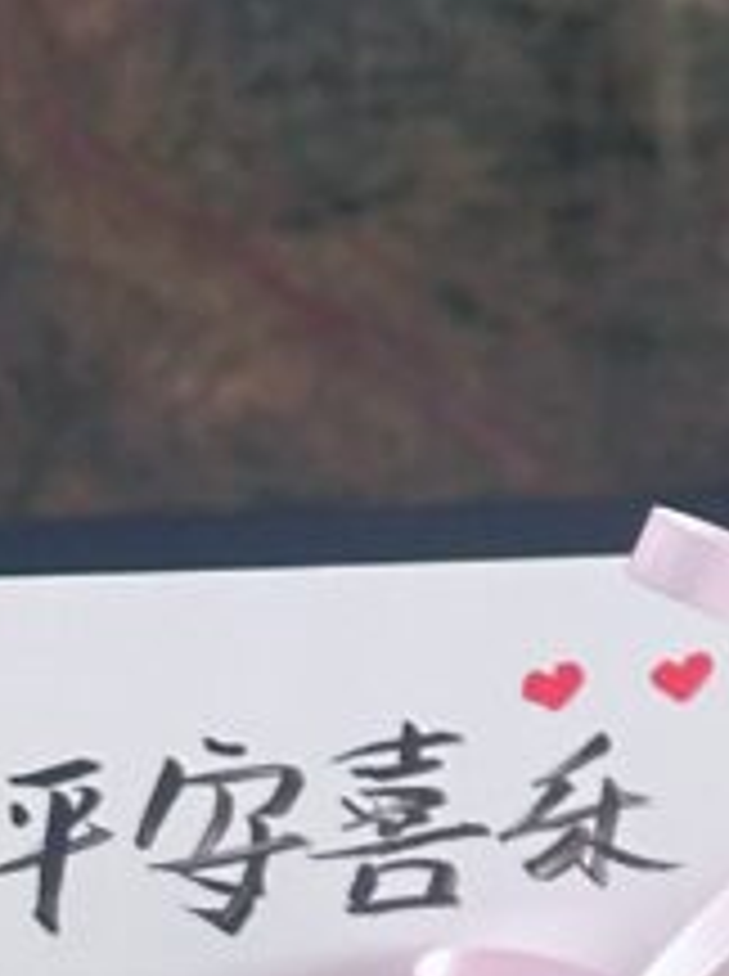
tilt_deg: -23.4
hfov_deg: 6.4
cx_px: 1098
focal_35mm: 227
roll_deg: -1.7
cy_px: 1286
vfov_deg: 8.6
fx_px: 6393
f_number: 1.78
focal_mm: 6.86
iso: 100
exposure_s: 1/100
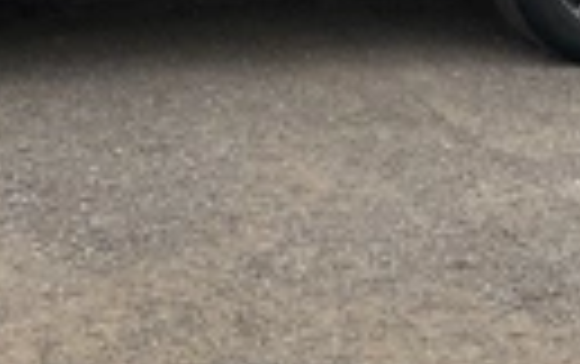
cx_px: 148
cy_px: -117
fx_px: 1504
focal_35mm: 95
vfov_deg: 13.3
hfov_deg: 21.7
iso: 25
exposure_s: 1/1912
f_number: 1.8
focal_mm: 3
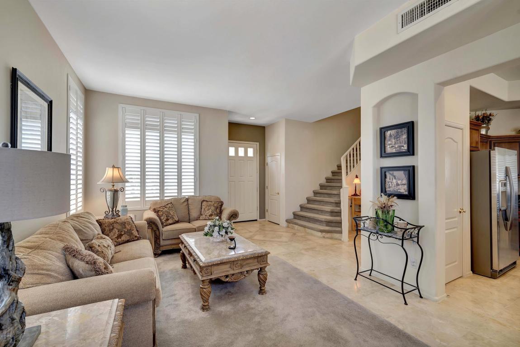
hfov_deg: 100.4
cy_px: 174
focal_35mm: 15
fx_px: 217
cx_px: 260
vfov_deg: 77.3
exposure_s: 1/30
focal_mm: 15
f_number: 7.1
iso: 400
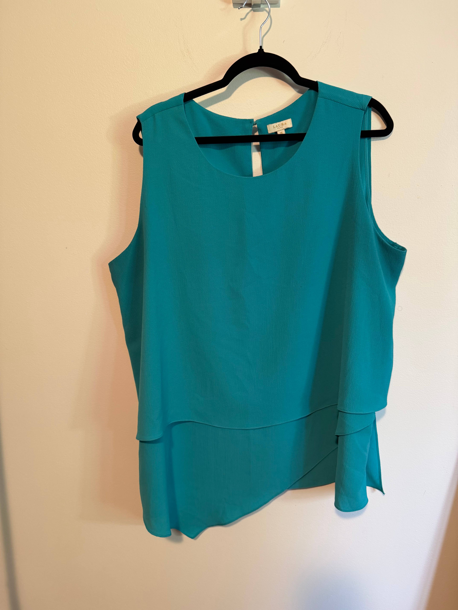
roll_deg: +0.1
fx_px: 423
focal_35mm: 24
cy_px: 305
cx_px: 229
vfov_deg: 71.6
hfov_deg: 56.8
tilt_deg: -11.4
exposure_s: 1/60
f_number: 1.78
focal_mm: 6.76
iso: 200
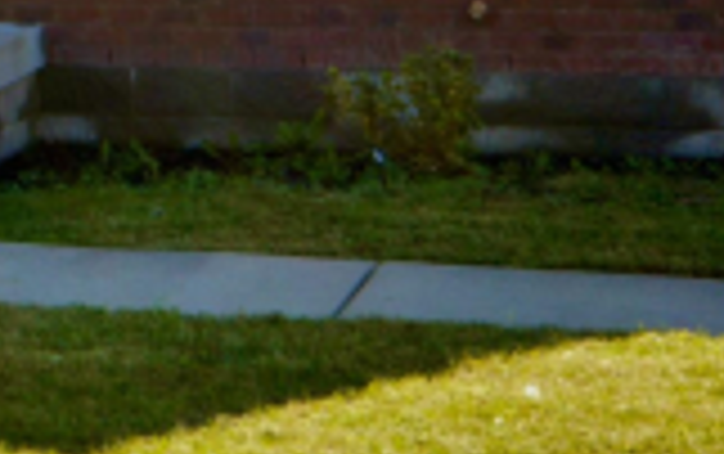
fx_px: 2950
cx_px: -486
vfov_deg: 8.3
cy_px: -490
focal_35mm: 149
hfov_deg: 12.9
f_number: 4.5
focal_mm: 21
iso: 100
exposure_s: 1/160
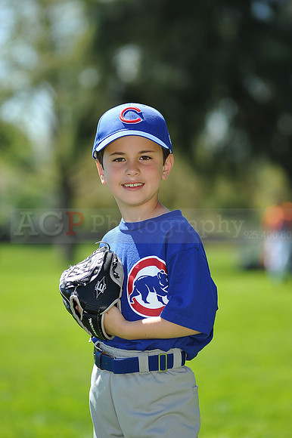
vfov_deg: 11.4
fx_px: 2192
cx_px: 146
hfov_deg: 7.6
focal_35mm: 180
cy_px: 219
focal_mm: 180
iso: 200
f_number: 4.5
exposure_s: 1/800
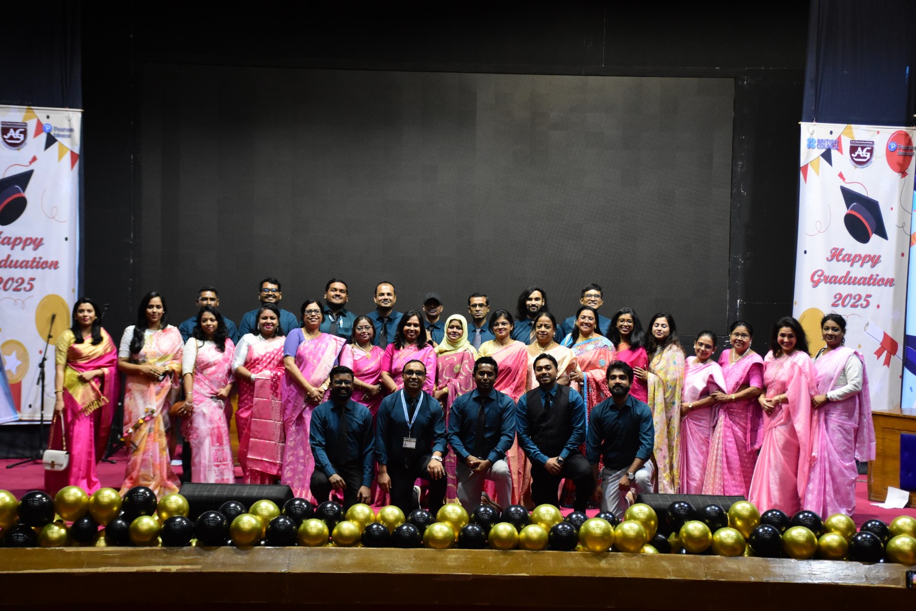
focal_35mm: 57
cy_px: 306
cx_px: 458
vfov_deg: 23.8
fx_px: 1450
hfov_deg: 35.1
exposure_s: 1/60
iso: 2500
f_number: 5
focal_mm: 38
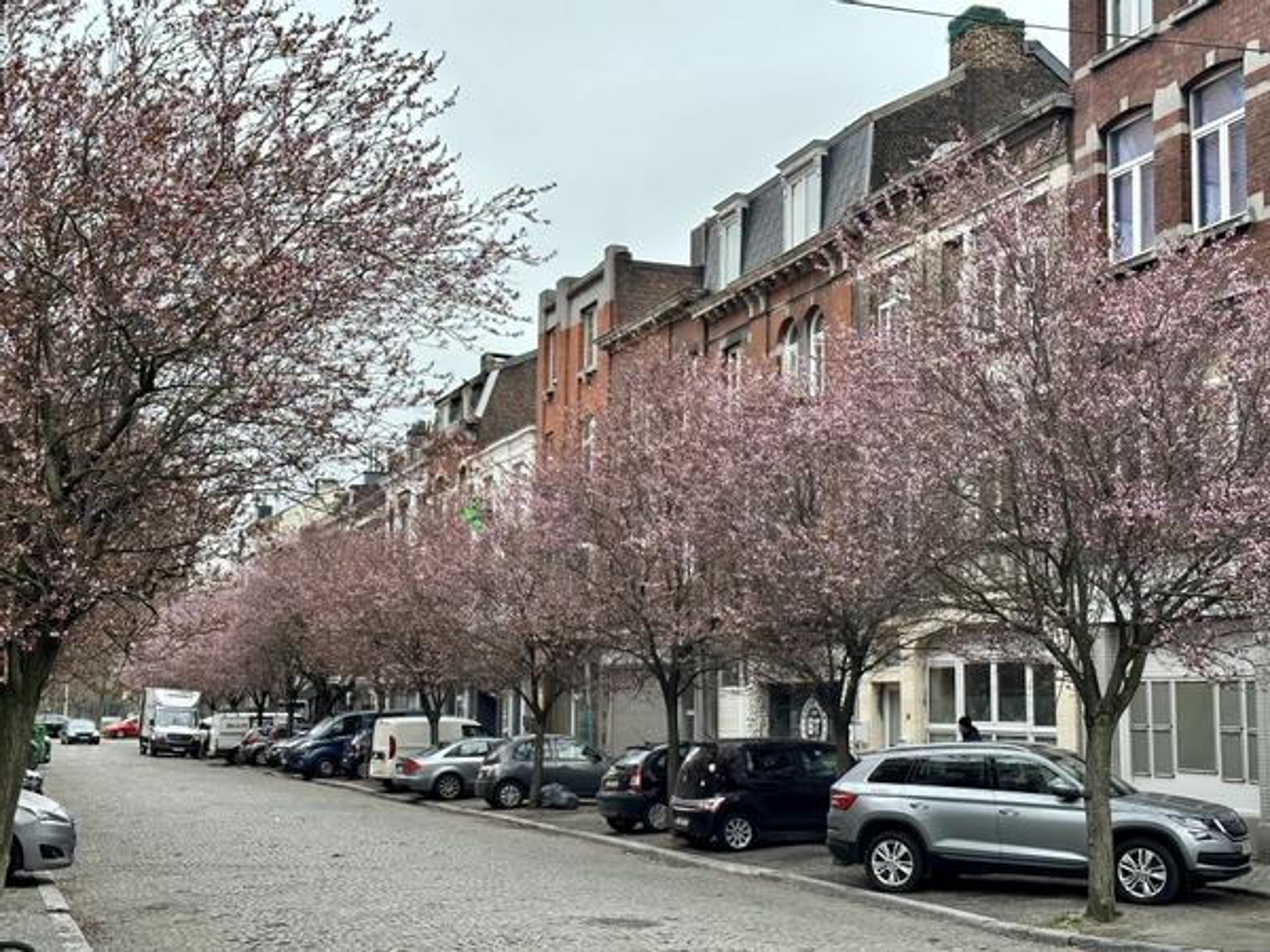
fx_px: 1761
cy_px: 476
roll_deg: -1.2
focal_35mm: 48
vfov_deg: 30.3
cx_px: 635
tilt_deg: +7.0
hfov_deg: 39.7
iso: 64
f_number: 1.78
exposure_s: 1/773
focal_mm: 6.86
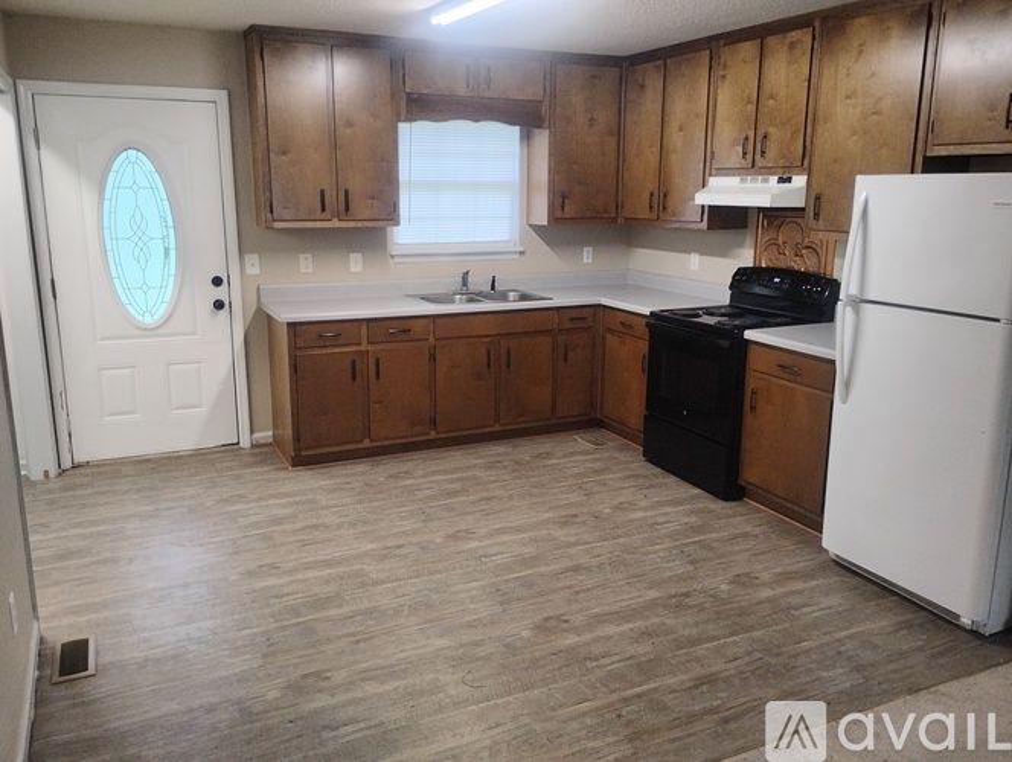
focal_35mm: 28
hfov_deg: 63.4
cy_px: 381
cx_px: 506
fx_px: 820
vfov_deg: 49.9
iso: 756
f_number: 1.8
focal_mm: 4.26
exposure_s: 1/60
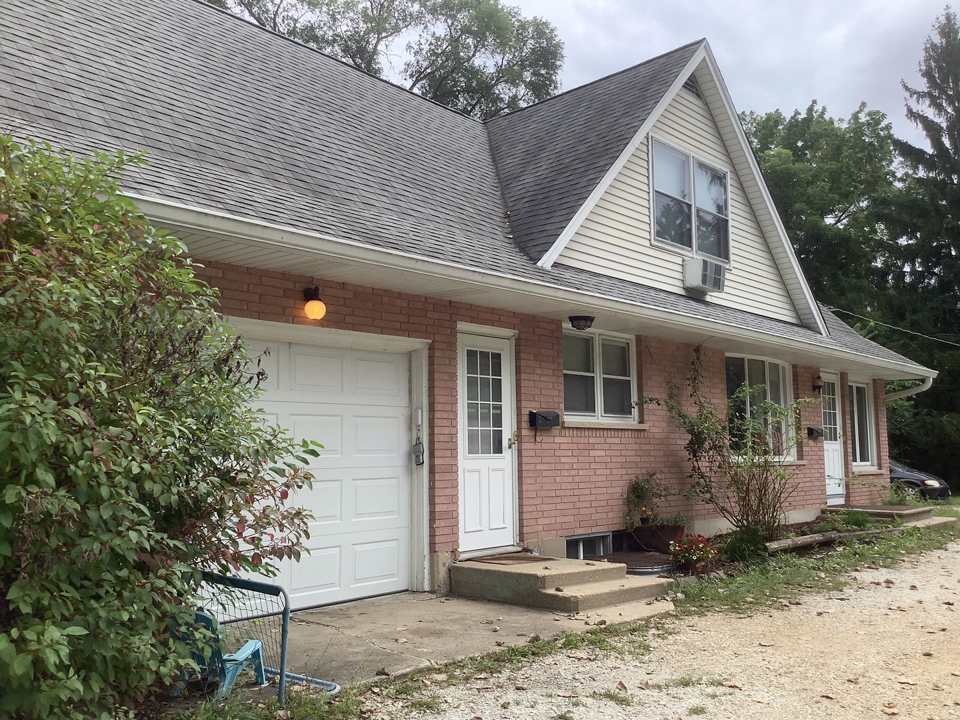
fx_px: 860
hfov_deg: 58.4
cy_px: 360
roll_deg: +2.0
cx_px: 480
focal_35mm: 31
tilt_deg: +7.1
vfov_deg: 45.4
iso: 25
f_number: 2.4
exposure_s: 1/364
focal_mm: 3.3
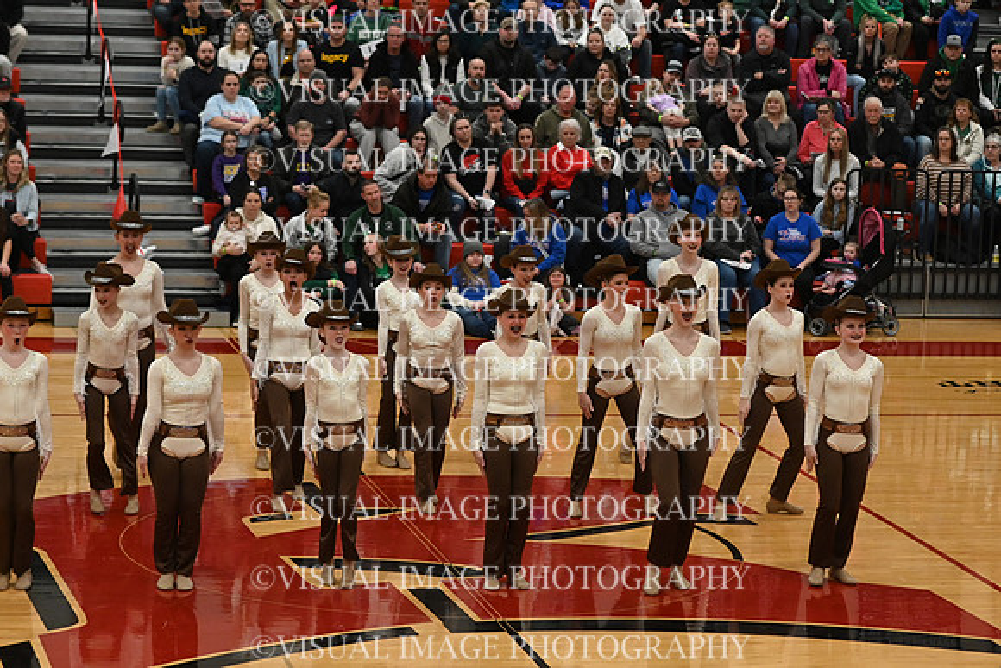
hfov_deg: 19.5
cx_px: 500
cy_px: 334
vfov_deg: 13.0
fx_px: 2920
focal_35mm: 105
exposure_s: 1/400
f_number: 4
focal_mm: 70
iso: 3200
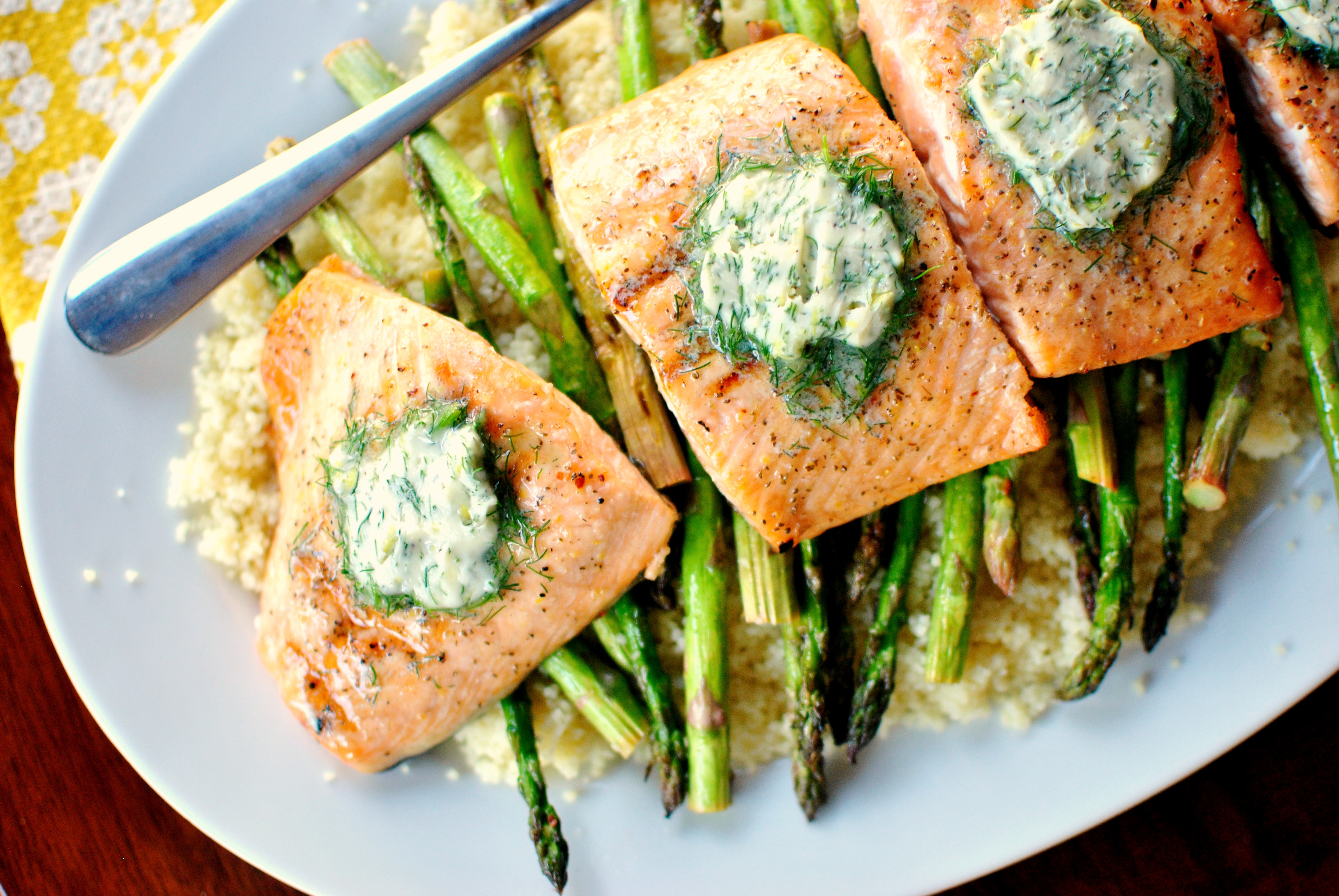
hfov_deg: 37.8
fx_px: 1955
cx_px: 670
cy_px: 448
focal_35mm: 52
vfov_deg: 25.8
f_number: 2
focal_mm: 35
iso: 400
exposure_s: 1/250
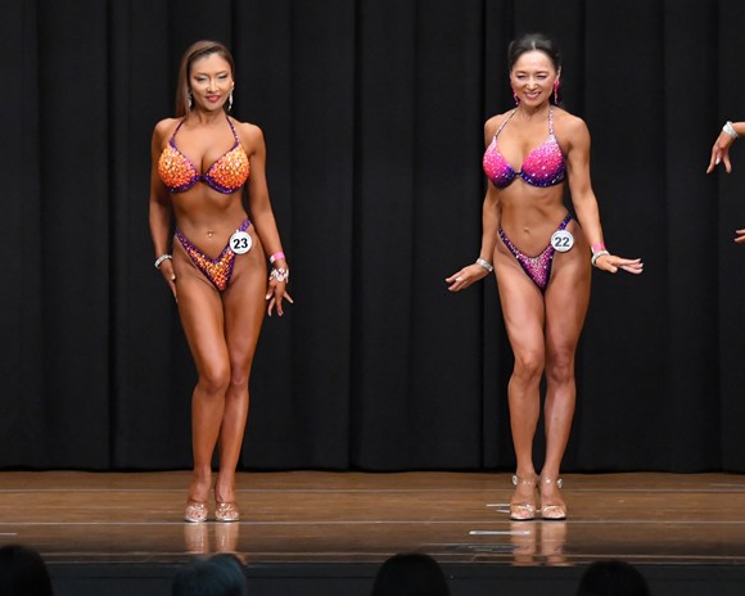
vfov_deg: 6.1
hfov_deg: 7.6
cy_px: 289
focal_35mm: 253
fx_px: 5578
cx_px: 332
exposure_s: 1/400
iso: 8000
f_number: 5.6
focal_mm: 135
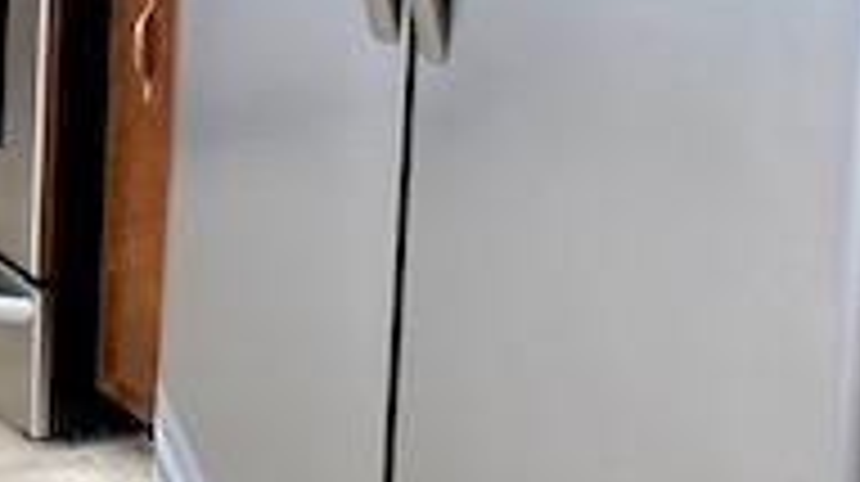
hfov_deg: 20.5
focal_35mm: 95
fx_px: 2164
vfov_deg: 12.0
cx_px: -266
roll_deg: -1.4
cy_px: -270
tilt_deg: -5.6
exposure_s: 1/120
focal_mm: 4.25
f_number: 1.8
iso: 80
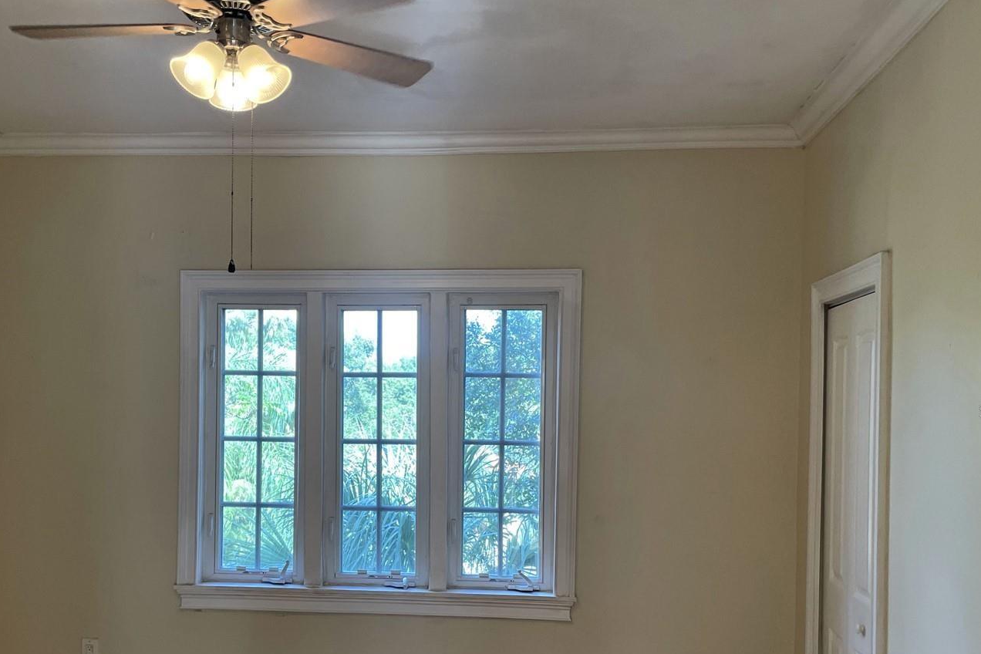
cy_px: 411
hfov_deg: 55.7
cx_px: 436
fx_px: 926
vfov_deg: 38.6
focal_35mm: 34
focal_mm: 4.2
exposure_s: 1/120
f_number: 1.6
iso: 80
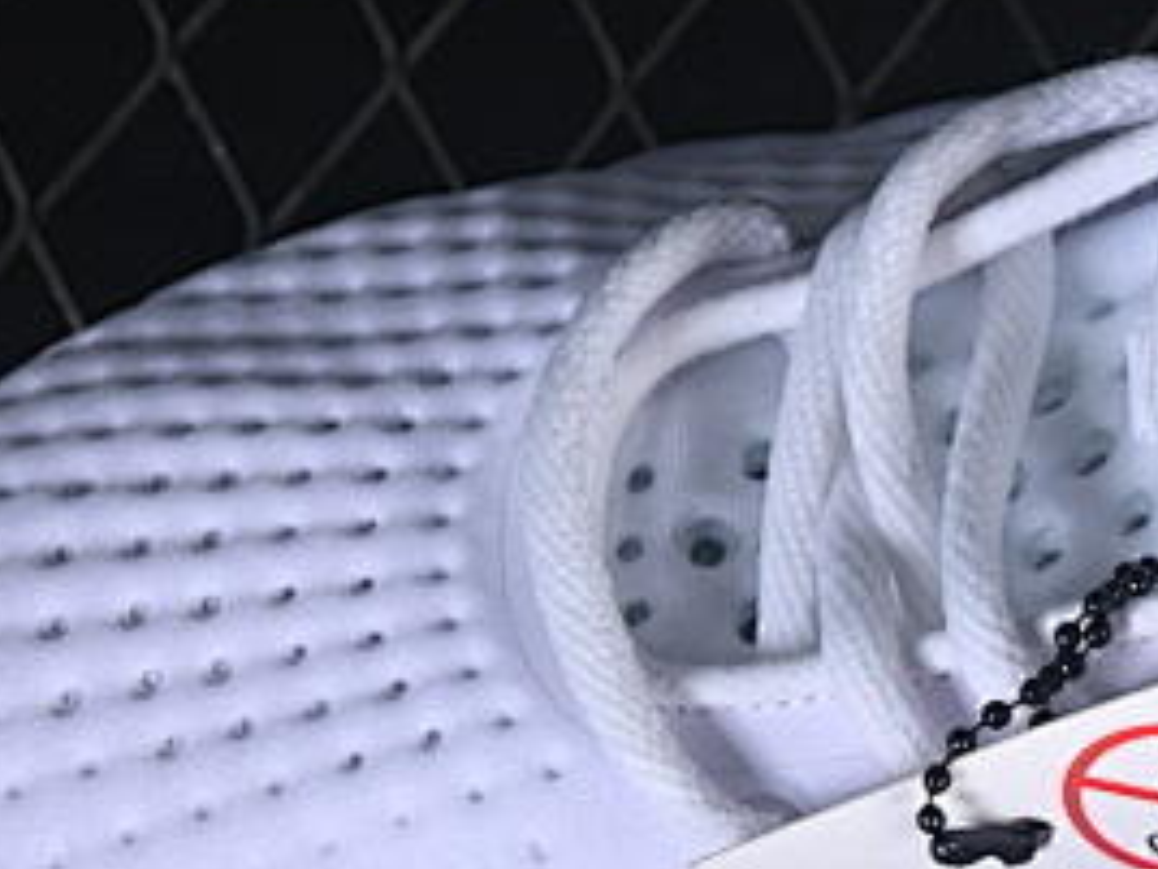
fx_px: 9735
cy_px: 1150
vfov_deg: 5.1
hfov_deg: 6.7
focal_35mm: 291
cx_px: 1538
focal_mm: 50
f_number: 7.1
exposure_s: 1/100
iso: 160
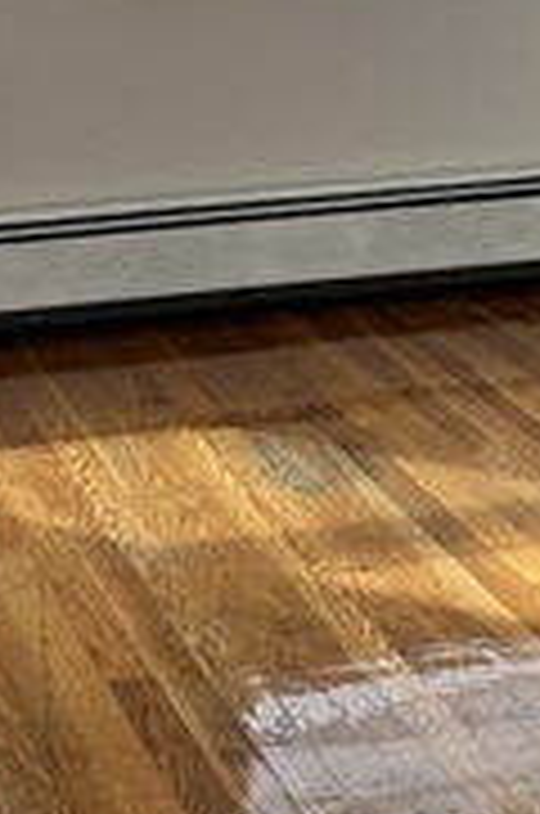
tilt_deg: -3.2
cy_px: -202
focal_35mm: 115
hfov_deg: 11.8
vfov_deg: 16.9
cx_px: 158
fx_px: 2597
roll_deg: +1.8
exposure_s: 1/427
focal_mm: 5.1
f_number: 1.6
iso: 50
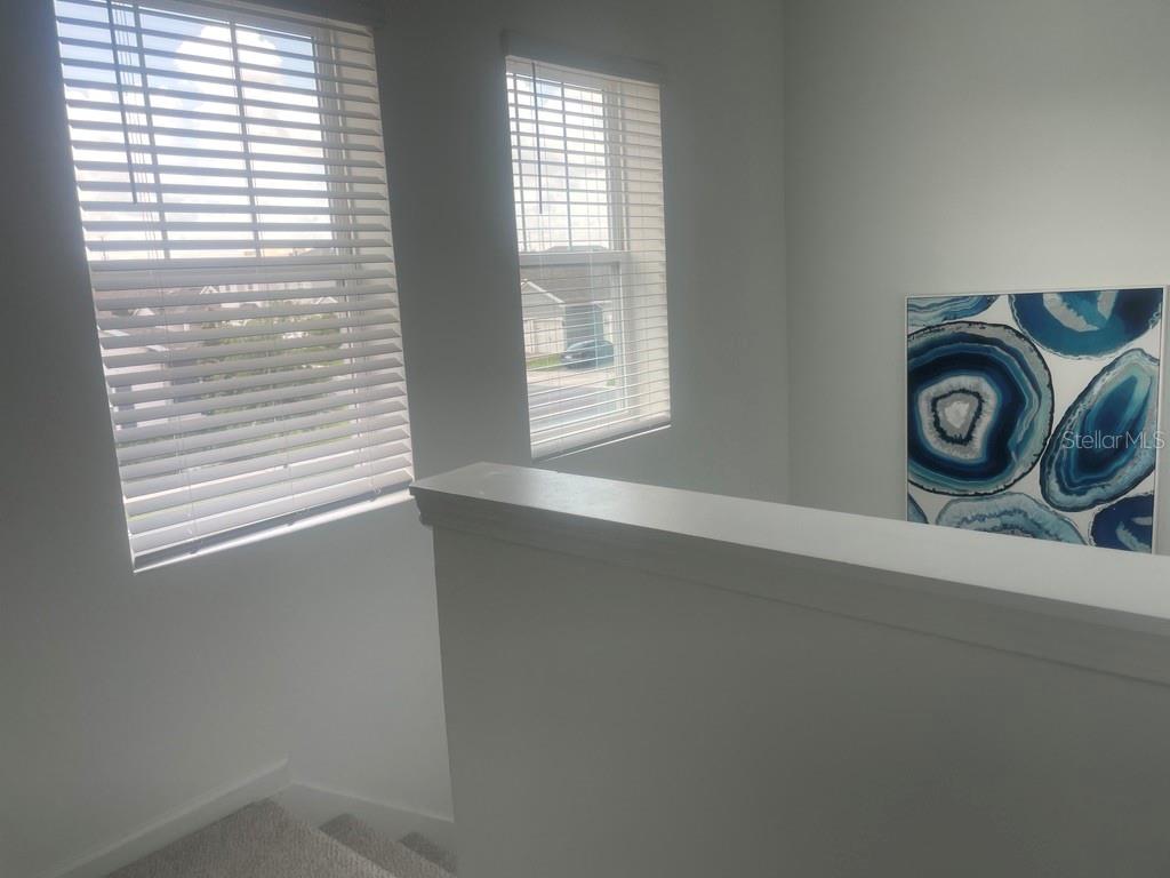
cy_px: 439
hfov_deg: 67.3
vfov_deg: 53.1
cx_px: 585
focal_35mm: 26
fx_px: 879
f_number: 1.6
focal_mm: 4.2
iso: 32
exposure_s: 1/207
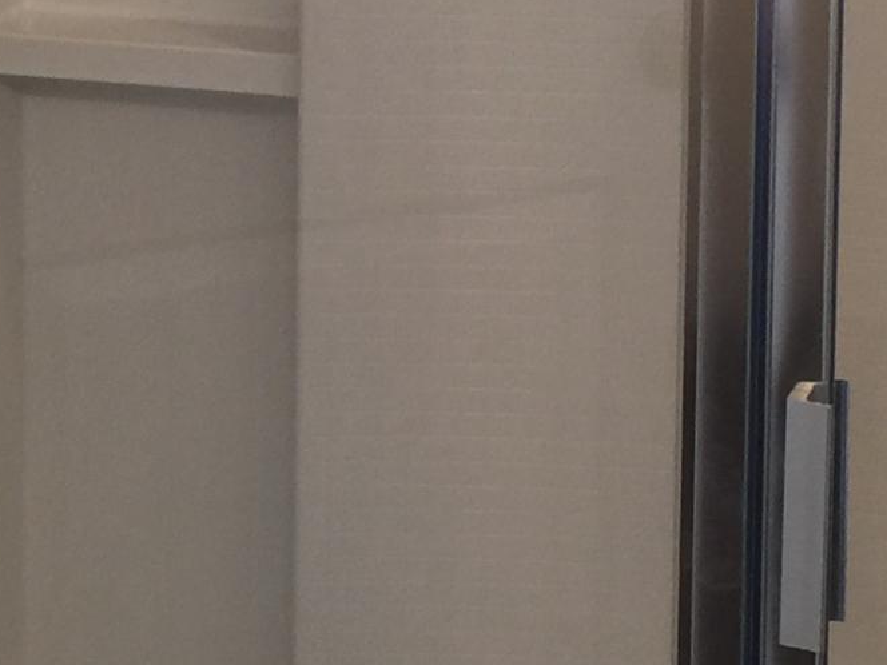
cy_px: -44
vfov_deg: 11.2
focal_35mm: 131
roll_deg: -1.4
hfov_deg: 15.0
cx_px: 317
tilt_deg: -8.0
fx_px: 3357
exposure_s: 1/15
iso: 32
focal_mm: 4.15
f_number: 2.2
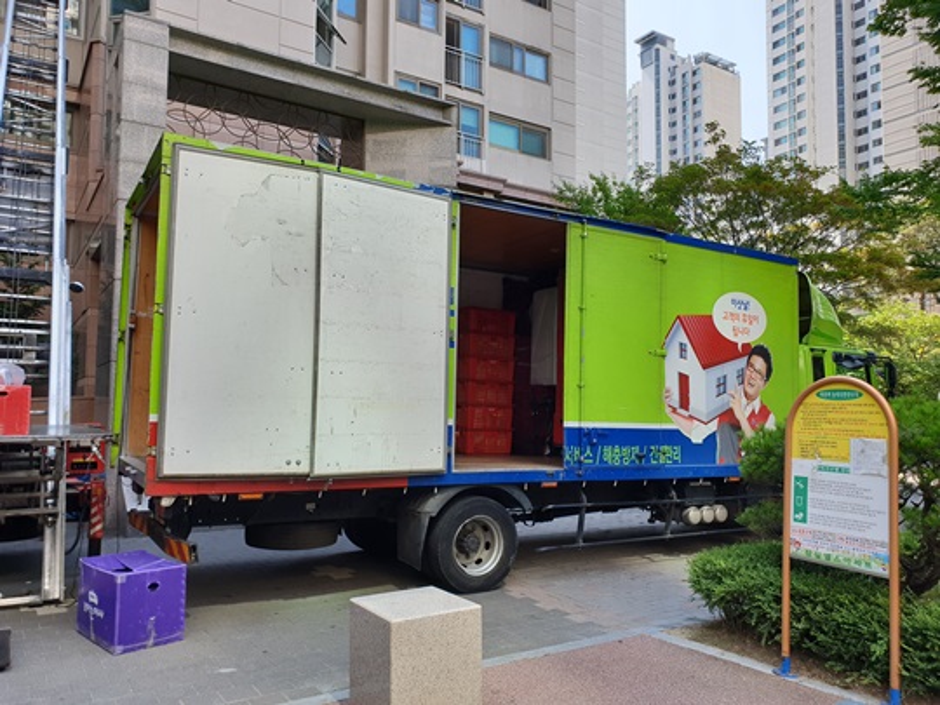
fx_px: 706
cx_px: 470
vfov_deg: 53.1
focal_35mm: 26
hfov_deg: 67.3
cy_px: 352
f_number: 2.4
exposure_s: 1/338
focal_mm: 4.3
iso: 50
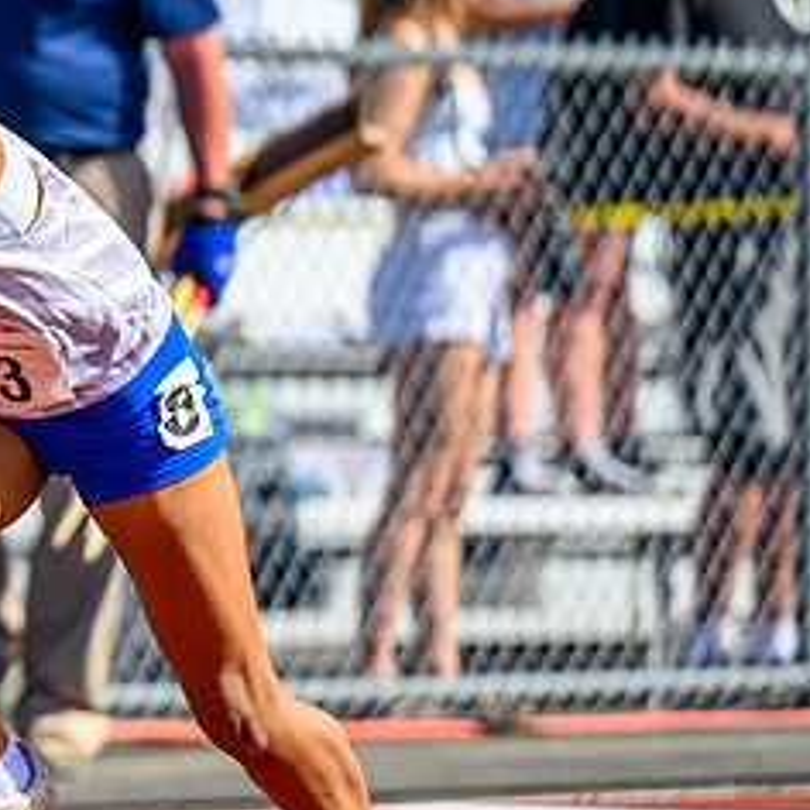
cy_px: 269
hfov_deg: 2.6
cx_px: -539
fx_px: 17764
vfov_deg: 2.6
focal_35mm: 671
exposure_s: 1/2000
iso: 72
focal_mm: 200
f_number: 2.8
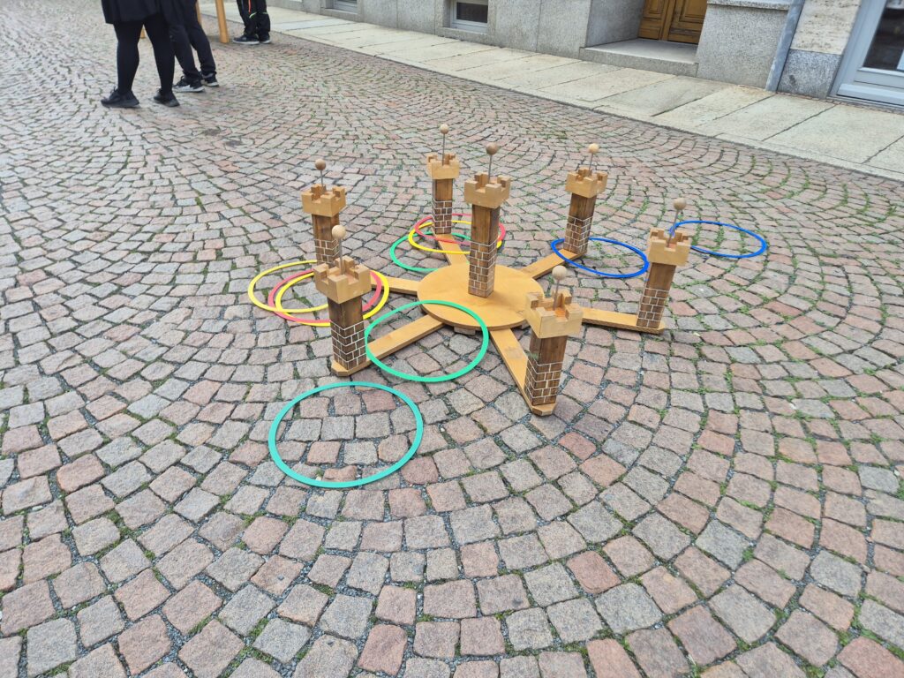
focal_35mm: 23
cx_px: 452
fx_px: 601
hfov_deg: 73.9
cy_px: 339
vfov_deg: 58.9
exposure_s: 1/118
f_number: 1.8
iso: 25
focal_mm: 5.4
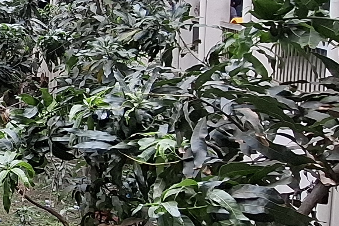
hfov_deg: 25.4
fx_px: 565
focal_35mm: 60
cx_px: -165
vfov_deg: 22.4
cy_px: 55
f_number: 2.2
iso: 40
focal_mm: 1.74
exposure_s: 1/208
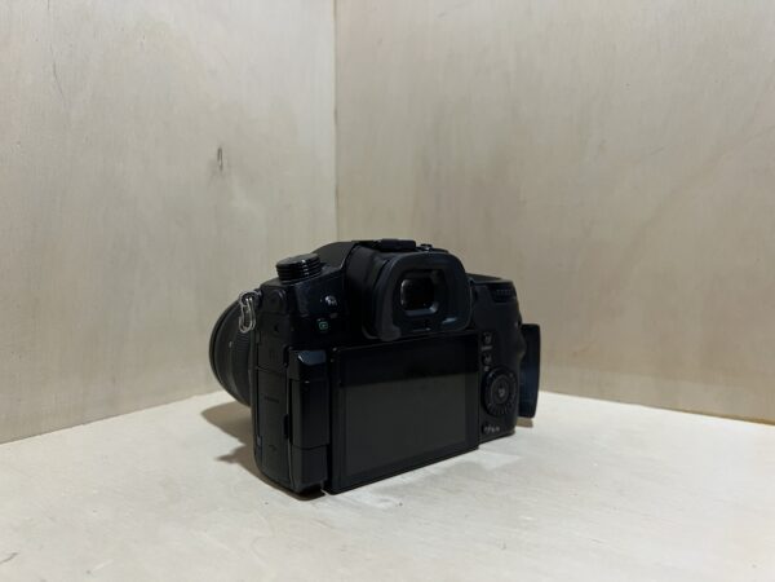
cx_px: 388
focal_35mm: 26
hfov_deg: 67.3
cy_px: 291
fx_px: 582
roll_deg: +0.1
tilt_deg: -4.0
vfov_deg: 53.1
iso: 200
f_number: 1.5
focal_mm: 5.7
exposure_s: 1/60
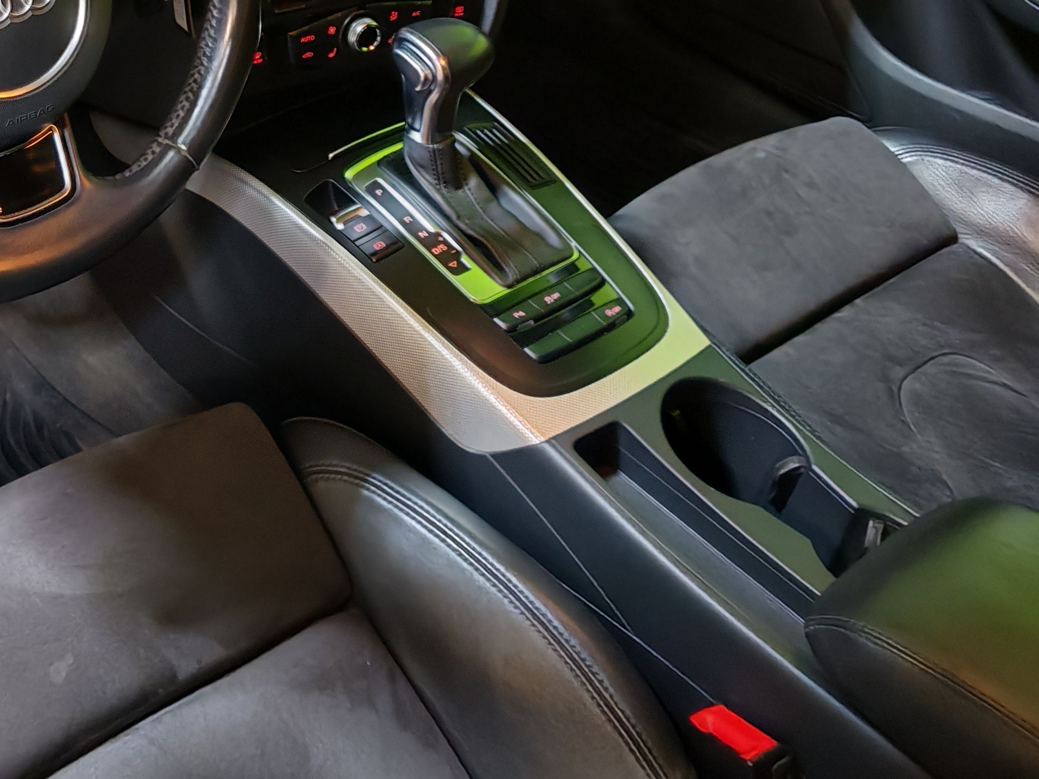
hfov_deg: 39.6
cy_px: 11
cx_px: 93
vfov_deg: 30.7
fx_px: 1321
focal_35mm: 44
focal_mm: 1.82
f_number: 2
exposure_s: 1/33
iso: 250
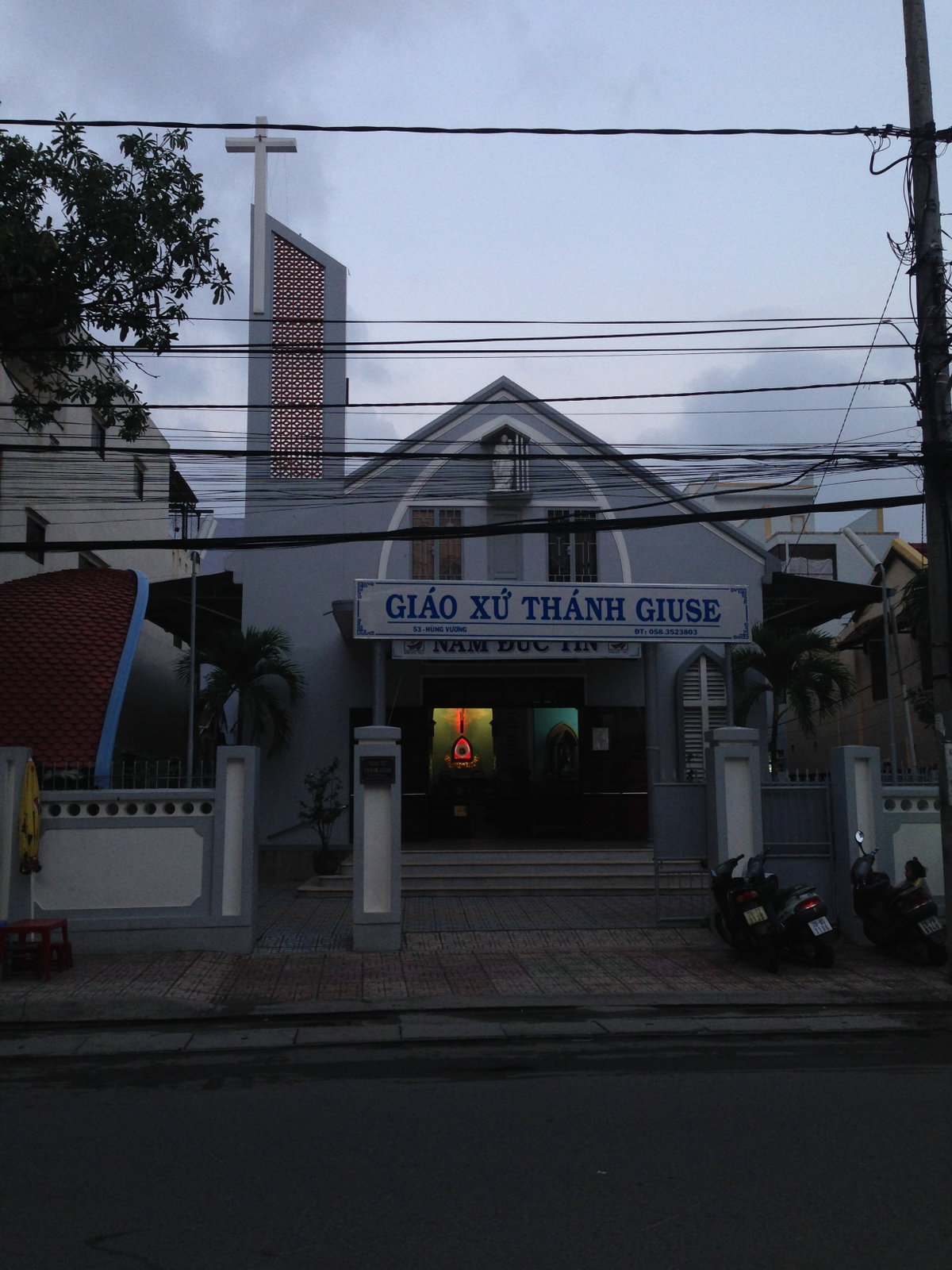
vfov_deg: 55.4
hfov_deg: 42.9
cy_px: 635
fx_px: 1210
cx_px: 476
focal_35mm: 33
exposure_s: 1/60
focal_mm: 4.12
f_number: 2.4
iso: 64
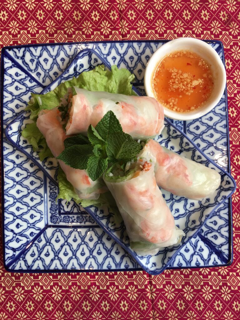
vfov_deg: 61.7
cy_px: 160
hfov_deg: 48.2
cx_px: 120
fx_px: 268
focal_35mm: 29
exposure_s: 1/33
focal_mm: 4.15
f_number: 2.2
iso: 25
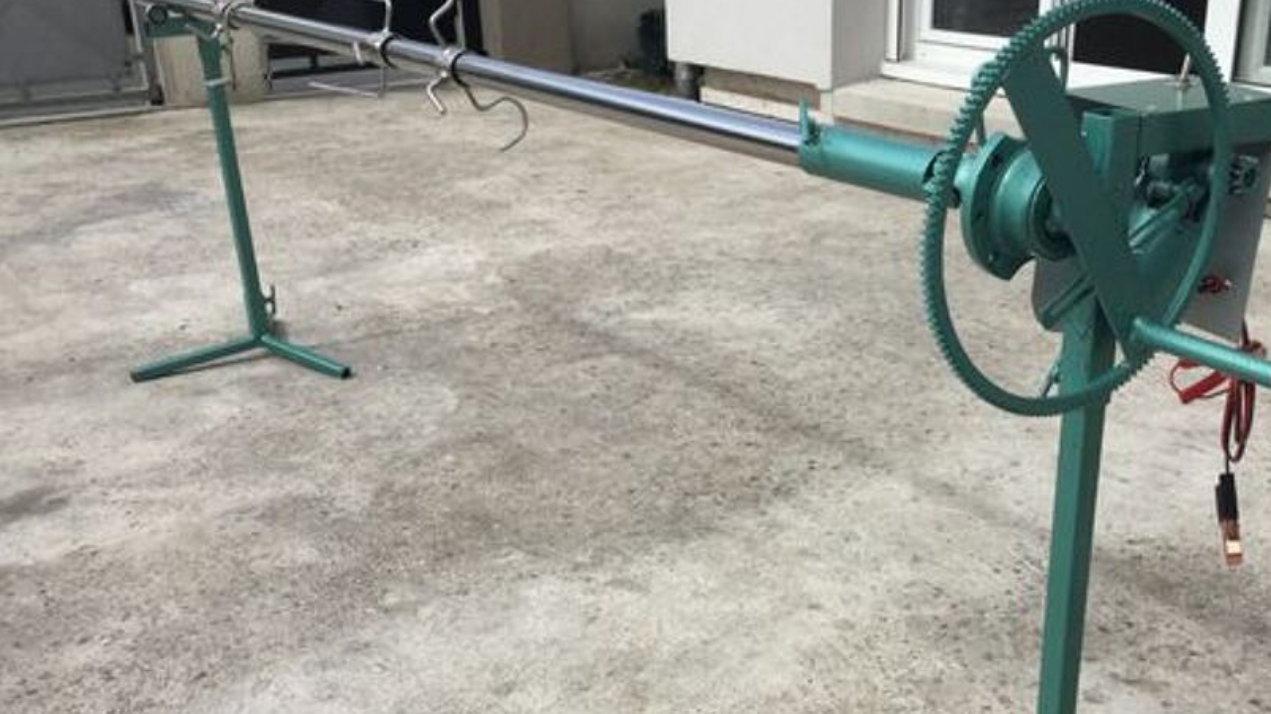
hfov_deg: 47.9
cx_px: 789
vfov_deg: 28.1
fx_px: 1415
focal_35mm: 42
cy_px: 493
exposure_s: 1/1404
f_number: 2.4
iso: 25
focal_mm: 3.3
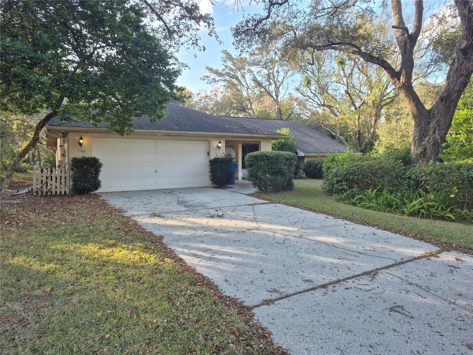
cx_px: 236
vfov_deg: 58.9
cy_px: 178
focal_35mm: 23
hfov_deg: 73.9
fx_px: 314
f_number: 1.8
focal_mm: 5.4
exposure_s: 1/253
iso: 25
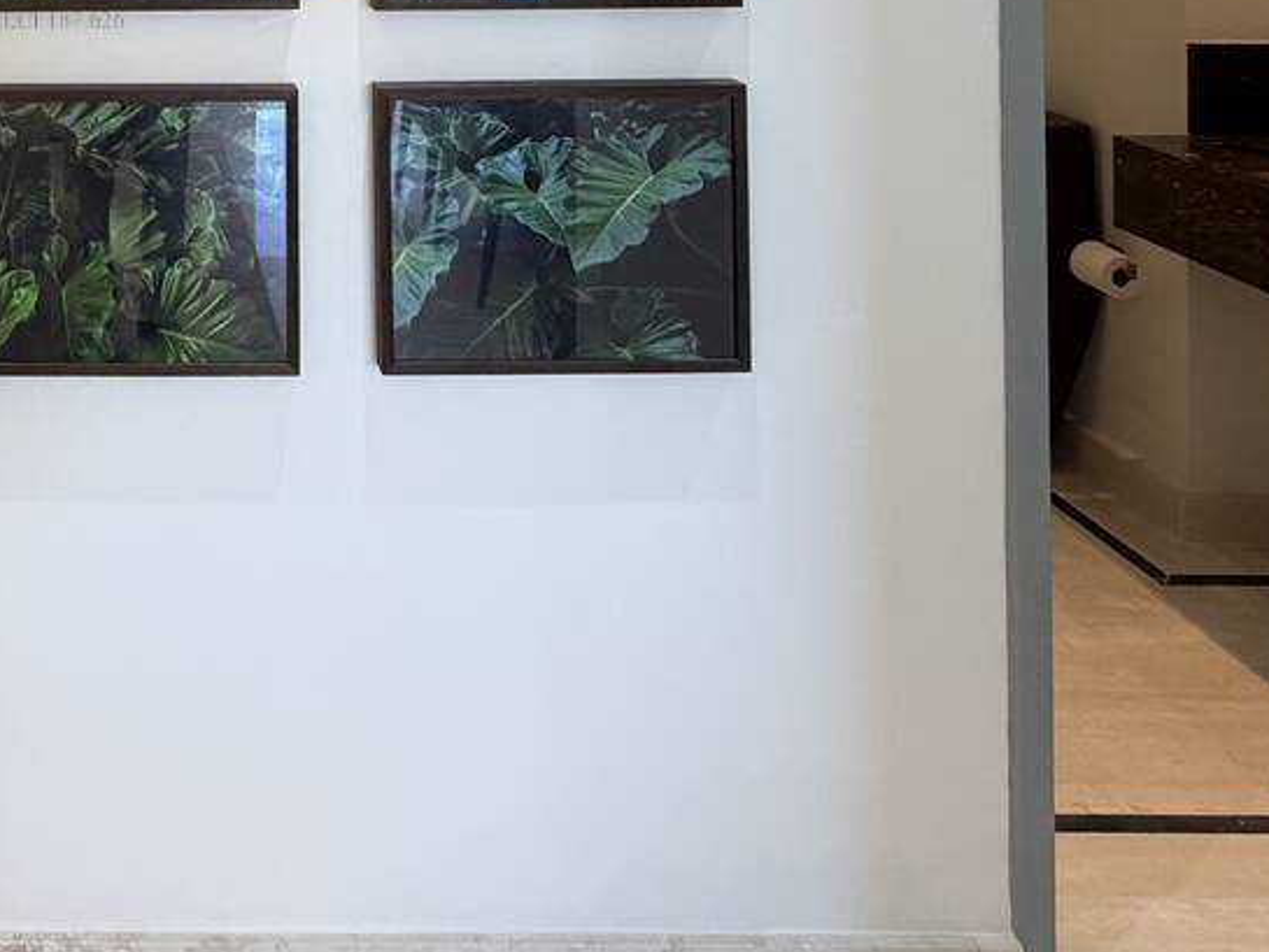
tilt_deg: +0.0
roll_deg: +0.7
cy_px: -193
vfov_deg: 32.1
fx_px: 1357
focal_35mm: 37
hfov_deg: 45.1
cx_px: 105
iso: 160
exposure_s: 1/120
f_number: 2.2
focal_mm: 2.22
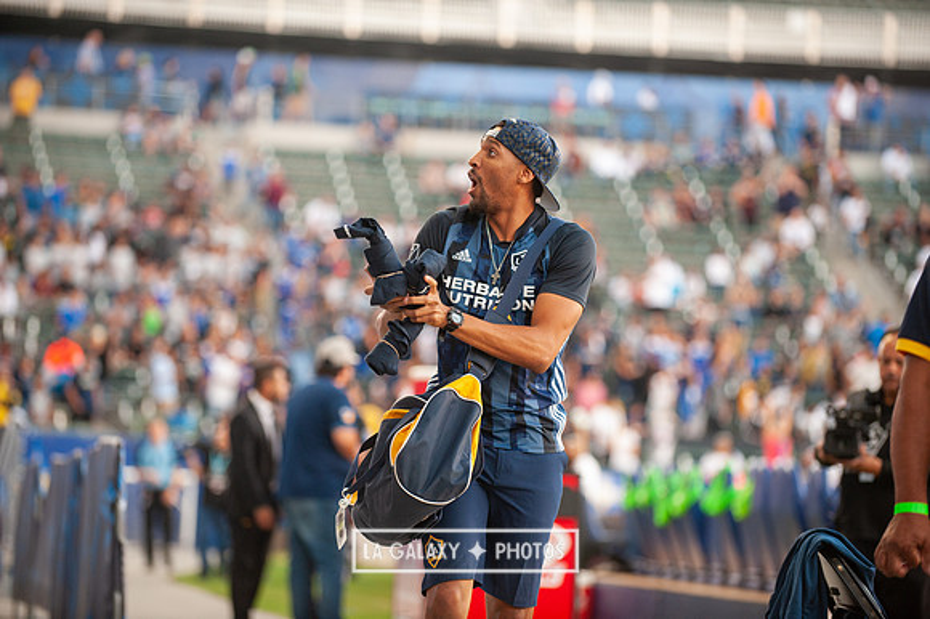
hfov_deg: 13.7
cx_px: 465
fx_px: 3873
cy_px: 310
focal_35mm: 150
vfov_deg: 9.1
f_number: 2.8
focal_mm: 150
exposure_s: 1/320
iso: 1250
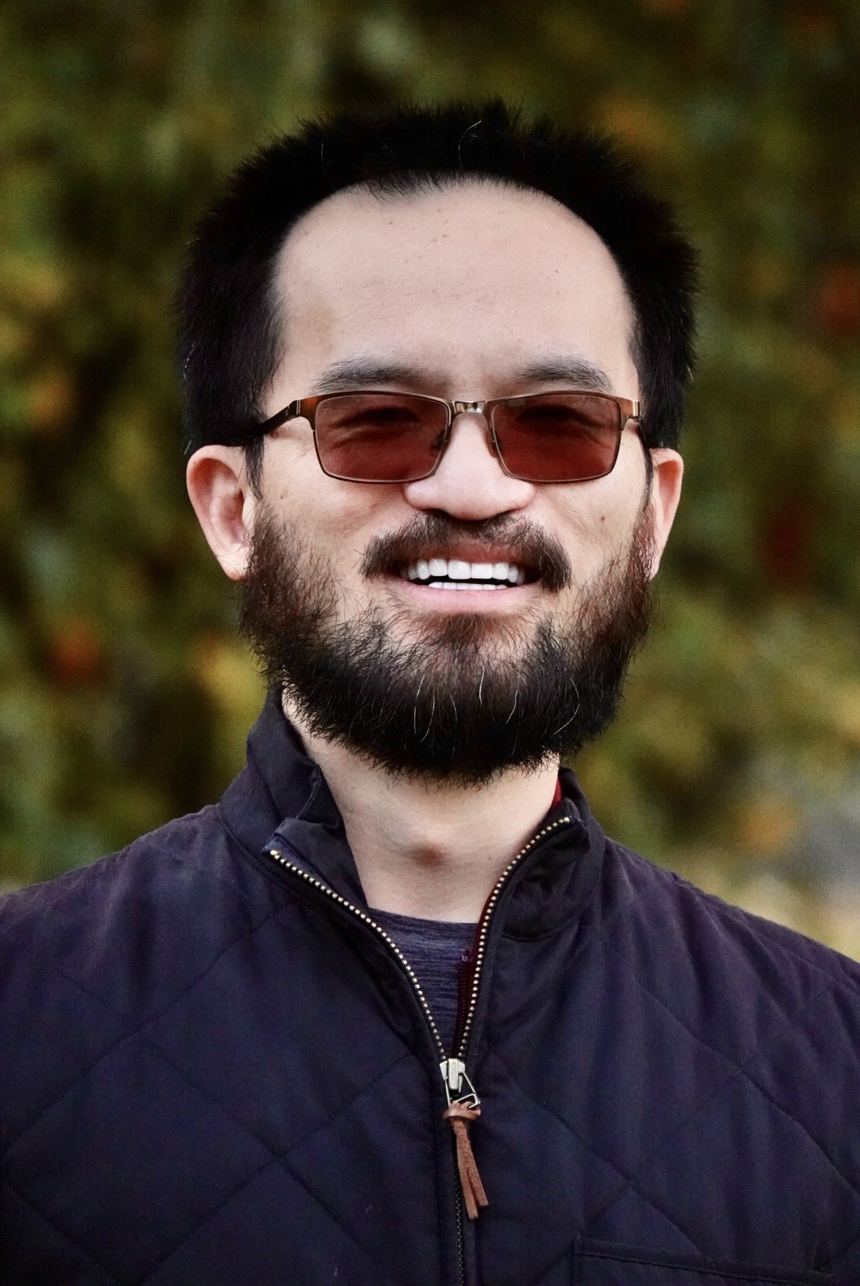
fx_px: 20961
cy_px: 643
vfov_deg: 3.5
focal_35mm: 586
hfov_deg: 2.4
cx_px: 430
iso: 3200
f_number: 4
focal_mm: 214.72
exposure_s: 1/2500
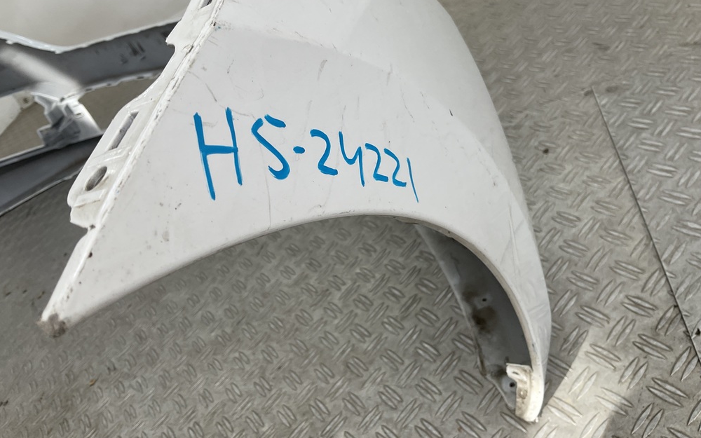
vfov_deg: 40.4
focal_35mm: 31
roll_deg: +33.5
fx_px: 592
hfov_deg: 61.2
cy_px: 179
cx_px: 348
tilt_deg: -34.2
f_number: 1.8
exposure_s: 1/237
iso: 16
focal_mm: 3
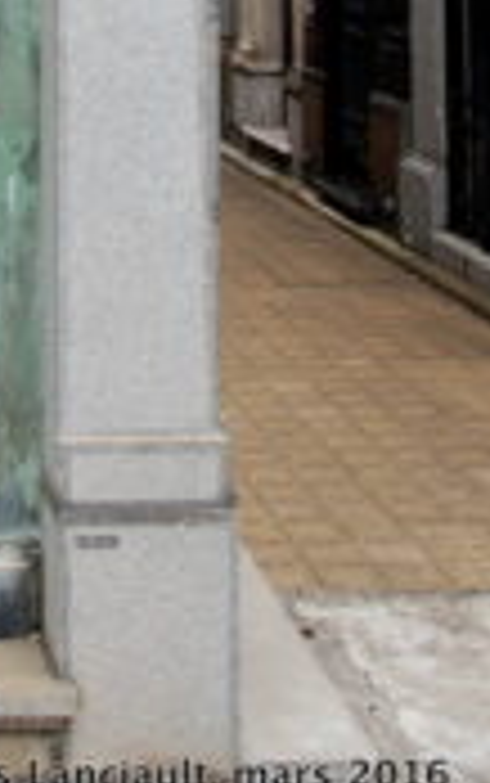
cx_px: -249
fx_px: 1685
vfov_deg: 22.8
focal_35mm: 79
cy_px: -284
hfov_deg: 15.3
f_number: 5.6
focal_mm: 18
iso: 100
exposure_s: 1/125
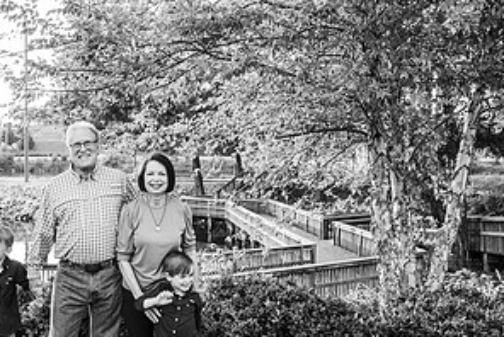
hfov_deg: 40.8
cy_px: 195
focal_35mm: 47
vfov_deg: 28.7
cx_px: 131
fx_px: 659
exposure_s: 1/200
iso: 320
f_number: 3.2
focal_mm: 24
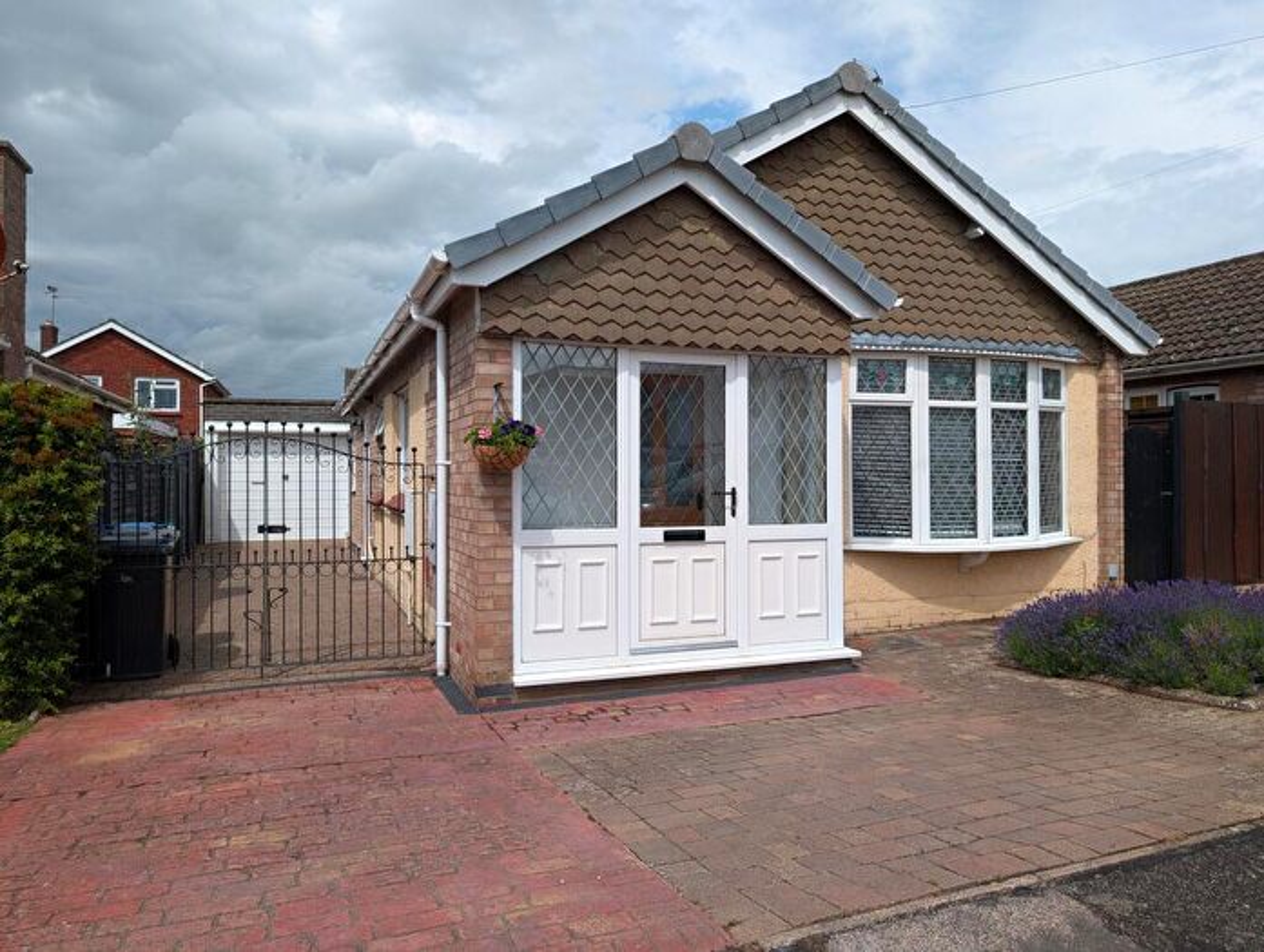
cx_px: 632
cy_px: 476
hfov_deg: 71.5
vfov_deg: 56.9
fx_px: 878
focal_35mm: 24
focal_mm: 6.9
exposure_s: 1/1431
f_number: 1.68
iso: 22
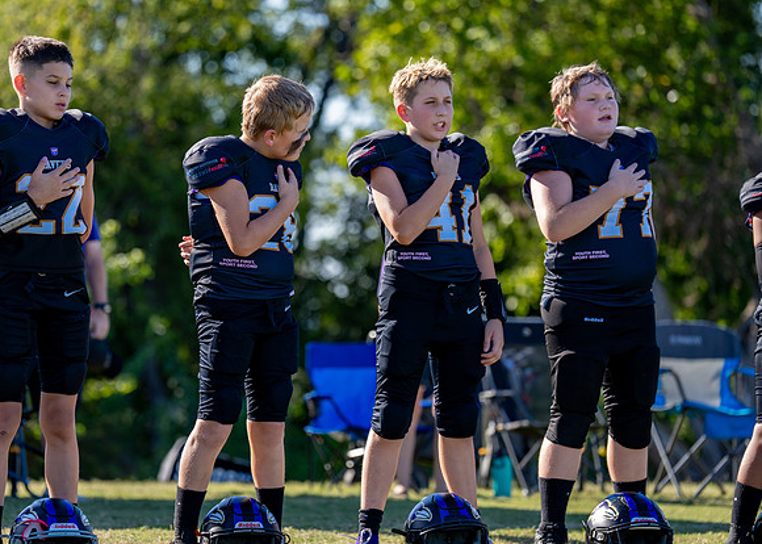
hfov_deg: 11.3
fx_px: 3863
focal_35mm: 179
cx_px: 265
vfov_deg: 8.1
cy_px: 276
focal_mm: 139
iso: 160
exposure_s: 1/1000
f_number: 2.8
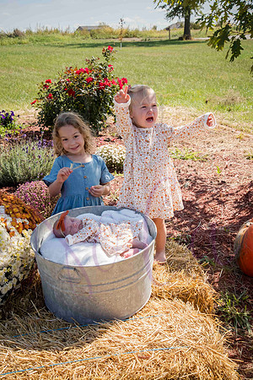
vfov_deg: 41.1
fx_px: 506
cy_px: 190
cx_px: 126
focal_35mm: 48
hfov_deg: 28.1
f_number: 10
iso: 400
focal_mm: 48
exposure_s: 1/320
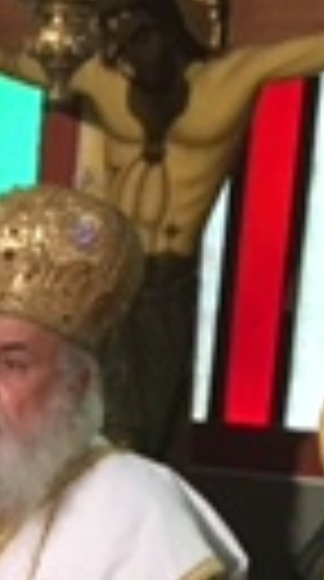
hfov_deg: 7.3
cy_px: 845
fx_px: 2412
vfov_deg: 13.0
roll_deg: -1.3
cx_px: -364
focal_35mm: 157
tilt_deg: -16.7
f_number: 2.2
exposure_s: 1/20
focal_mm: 4.15
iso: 200
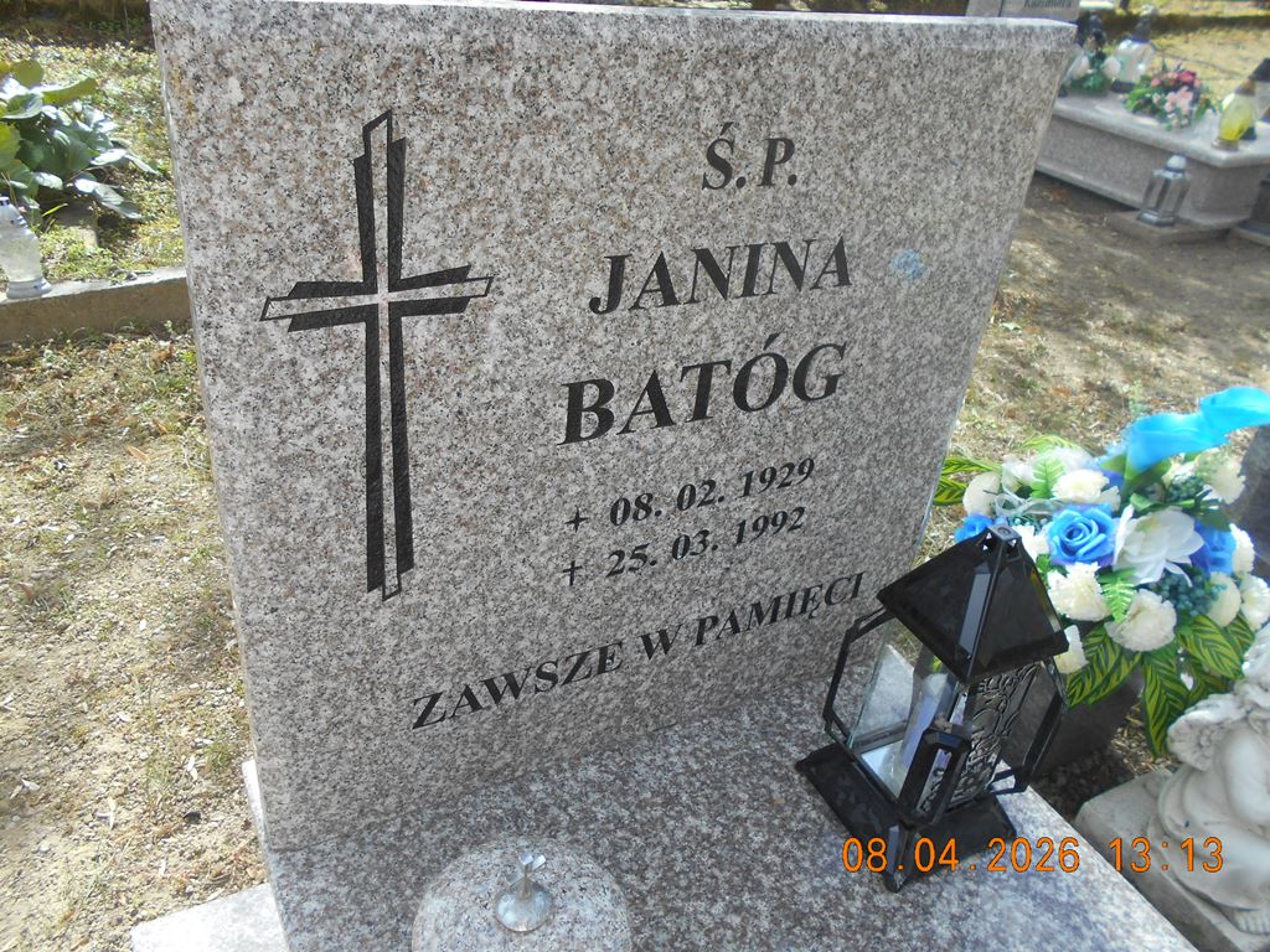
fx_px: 954
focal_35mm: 26
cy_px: 476
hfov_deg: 67.3
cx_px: 635
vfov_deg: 53.1
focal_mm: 4.6
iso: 80
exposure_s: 1/320
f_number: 3.2
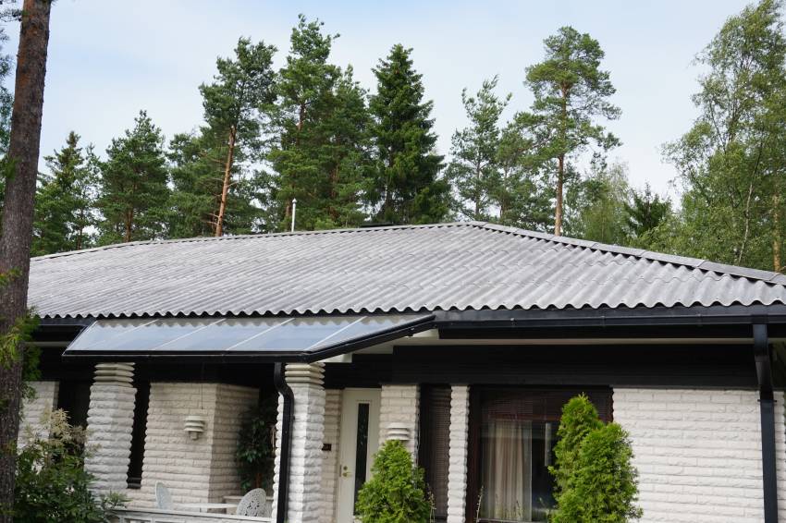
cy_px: 262
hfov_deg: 46.4
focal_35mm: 42
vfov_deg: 31.9
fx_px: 917
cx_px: 393
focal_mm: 28
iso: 100
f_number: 11
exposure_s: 1/80
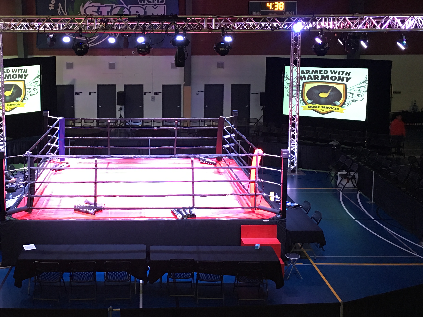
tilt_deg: -6.7
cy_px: 102
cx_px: 147
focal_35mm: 47
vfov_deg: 30.6
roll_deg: -0.5
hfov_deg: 40.0
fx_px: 574
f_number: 2.2
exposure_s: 1/8
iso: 80
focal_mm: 4.15
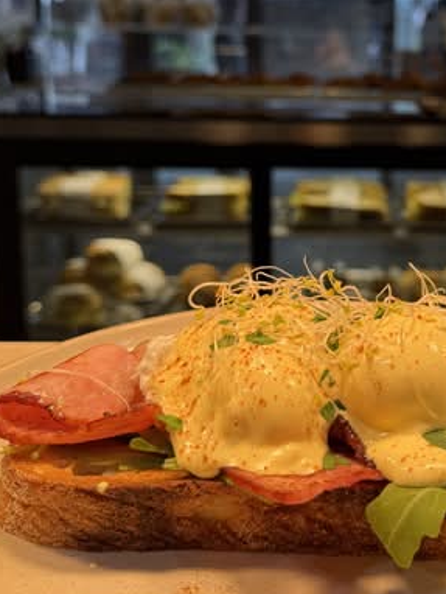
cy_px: 194
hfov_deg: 30.6
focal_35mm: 46
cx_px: 368
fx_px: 789
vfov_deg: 40.7
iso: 80
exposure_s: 1/293
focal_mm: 6.76
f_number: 1.78
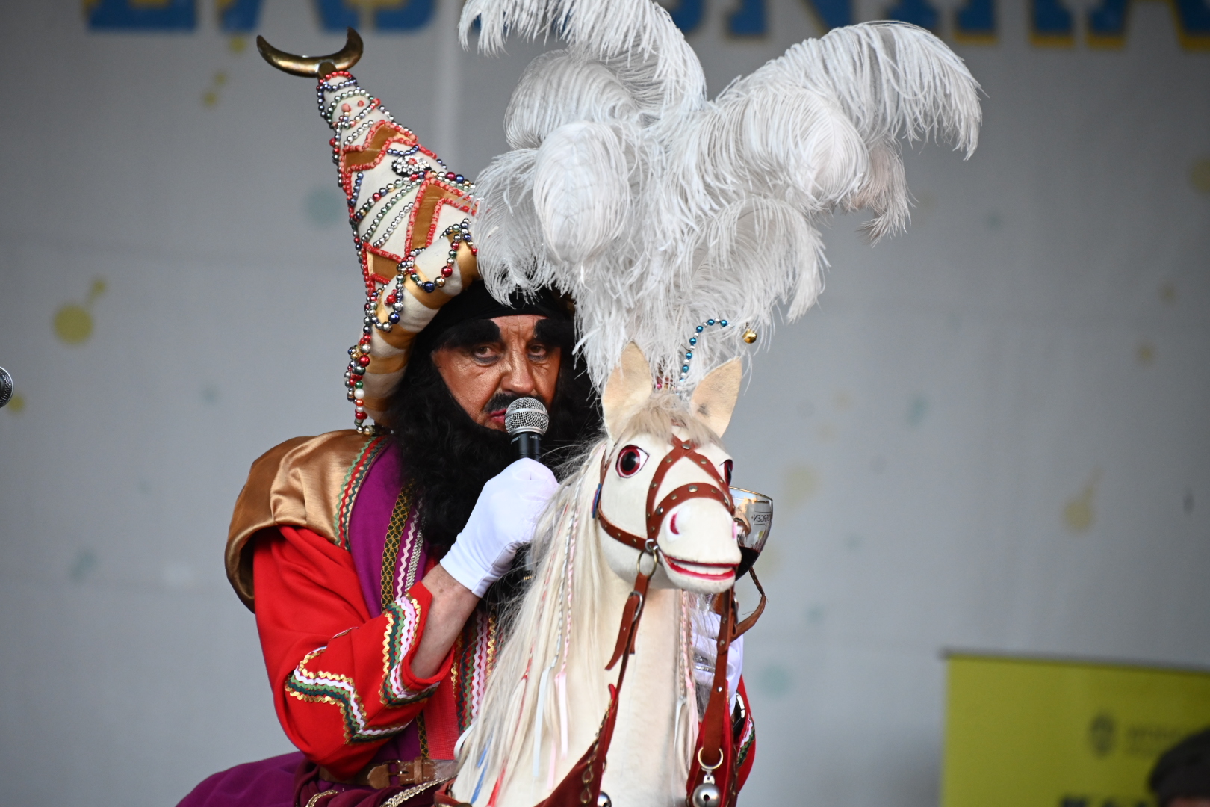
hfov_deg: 9.8
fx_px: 7058
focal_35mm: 210
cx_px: 605
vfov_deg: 6.5
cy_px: 404
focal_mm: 210
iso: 3200
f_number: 5.3
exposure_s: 1/500
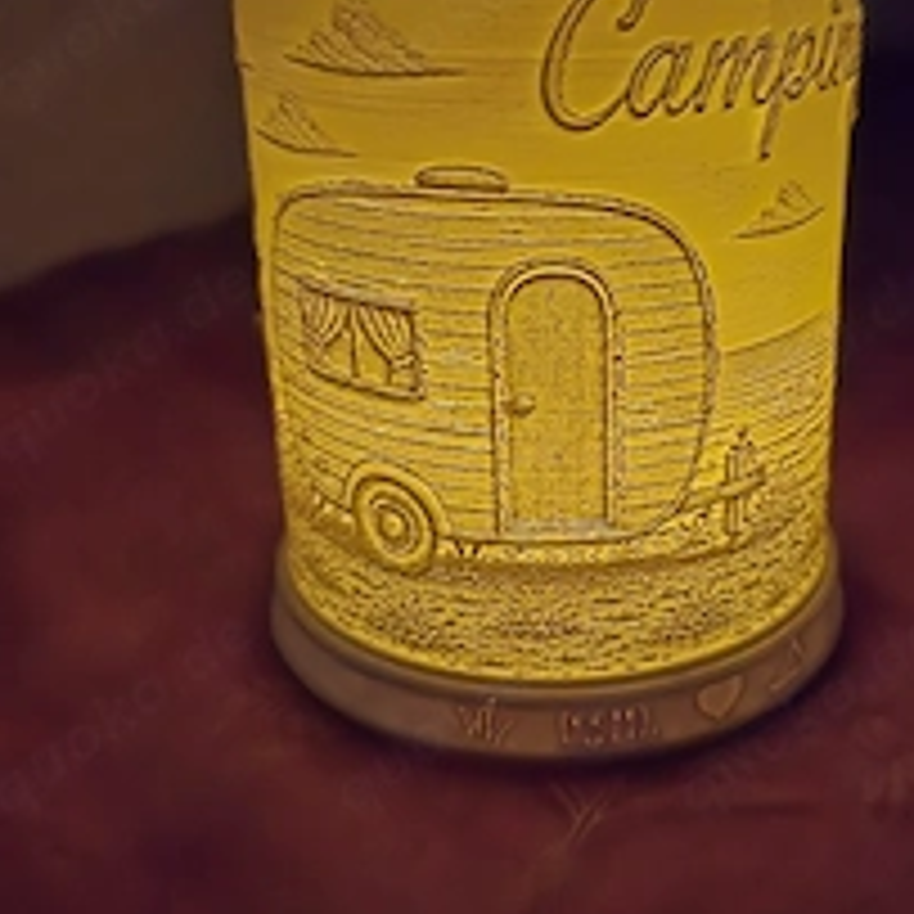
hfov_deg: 41.6
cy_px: 410
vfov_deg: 41.8
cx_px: 563
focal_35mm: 40
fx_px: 1195
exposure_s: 1/25.1
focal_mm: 6.3
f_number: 1.7
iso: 2000
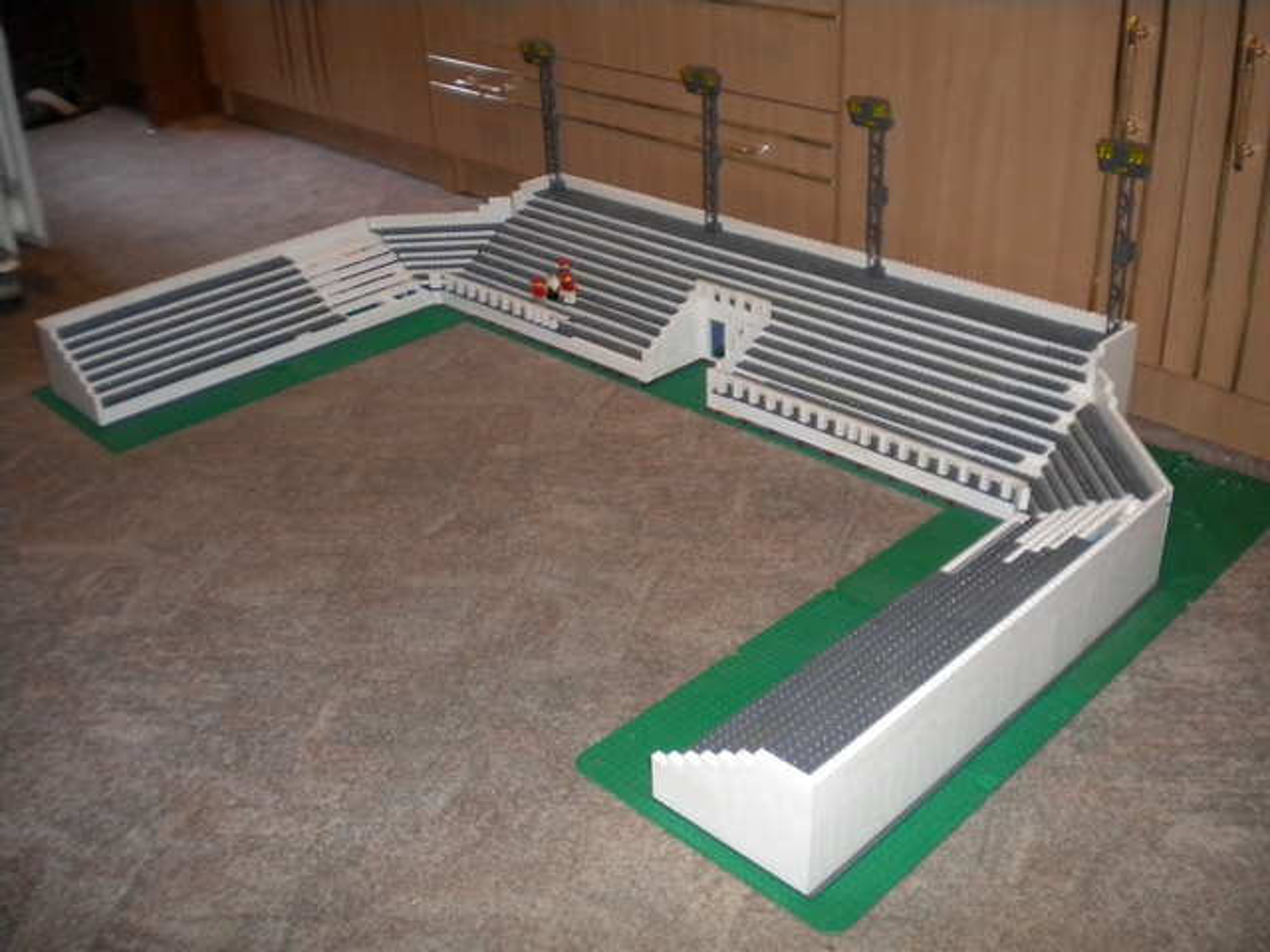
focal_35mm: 35
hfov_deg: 52.6
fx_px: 1284
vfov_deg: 40.7
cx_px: 635
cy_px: 476
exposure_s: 1/30
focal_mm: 6.3
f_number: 3.1
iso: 400
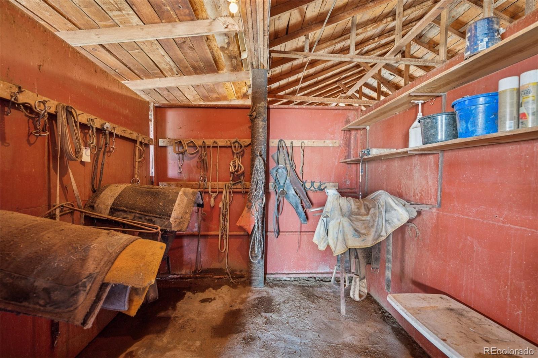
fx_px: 224
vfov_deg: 77.3
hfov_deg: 100.4
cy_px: 179
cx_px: 269
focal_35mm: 15
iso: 400
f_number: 2.8
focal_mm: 15
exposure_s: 1/8
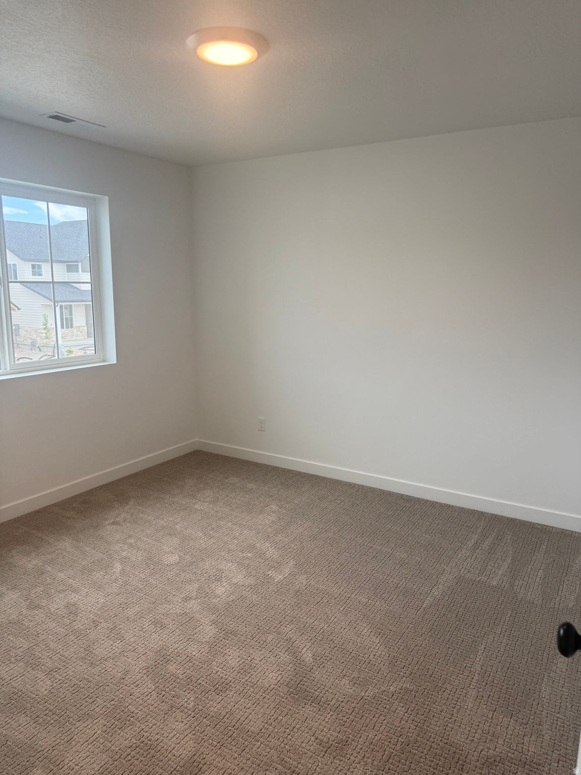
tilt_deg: -10.5
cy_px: 388
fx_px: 537
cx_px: 290
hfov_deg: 56.8
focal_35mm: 24
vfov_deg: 71.6
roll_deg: -1.1
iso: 80
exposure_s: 1/201
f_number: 1.78
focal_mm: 6.76
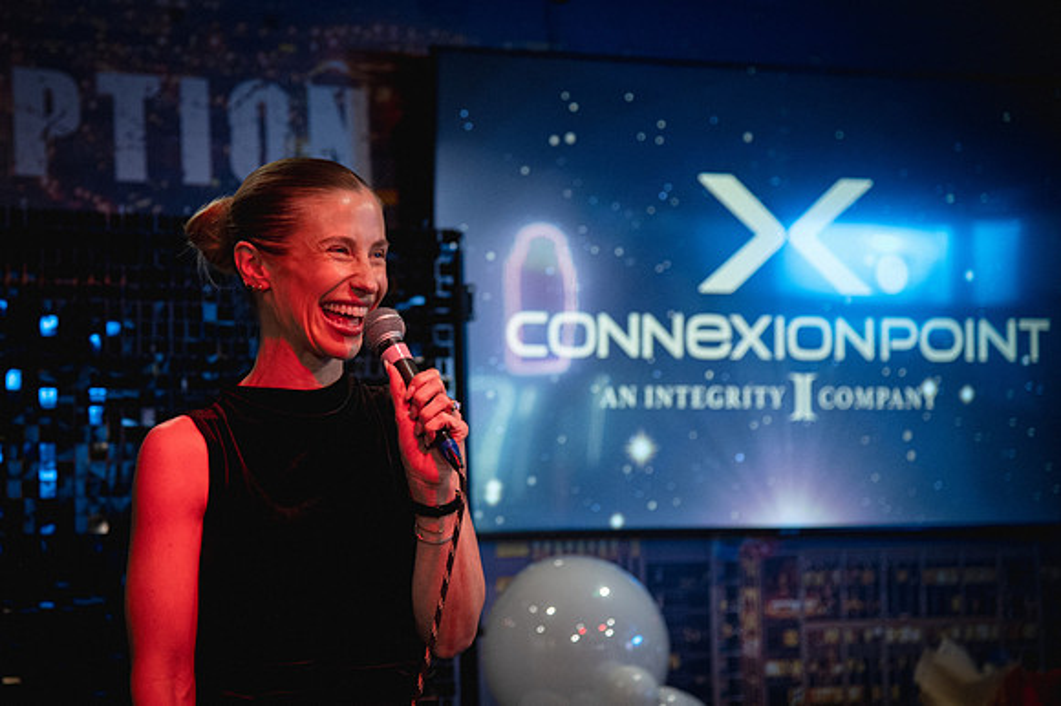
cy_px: 353
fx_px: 3295
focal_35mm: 112
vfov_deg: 12.2
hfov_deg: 18.3
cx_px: 437
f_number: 4
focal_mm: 95
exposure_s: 1/50
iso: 2500
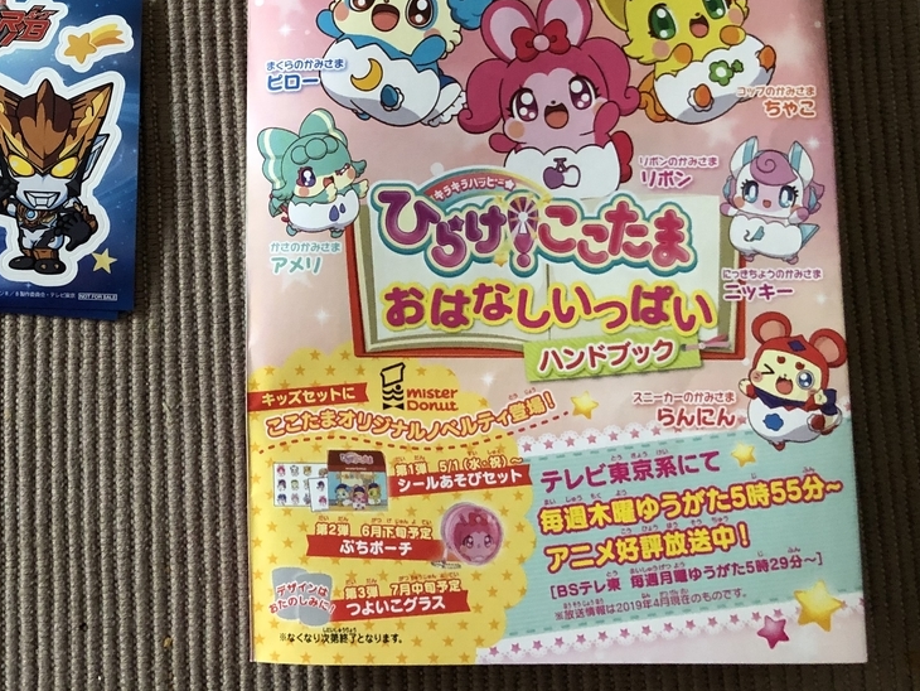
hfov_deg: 39.4
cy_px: 222
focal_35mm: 46
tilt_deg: -84.1
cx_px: 168
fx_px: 1223
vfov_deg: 31.3
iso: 100
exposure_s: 1/7
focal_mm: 3.99
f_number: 1.8
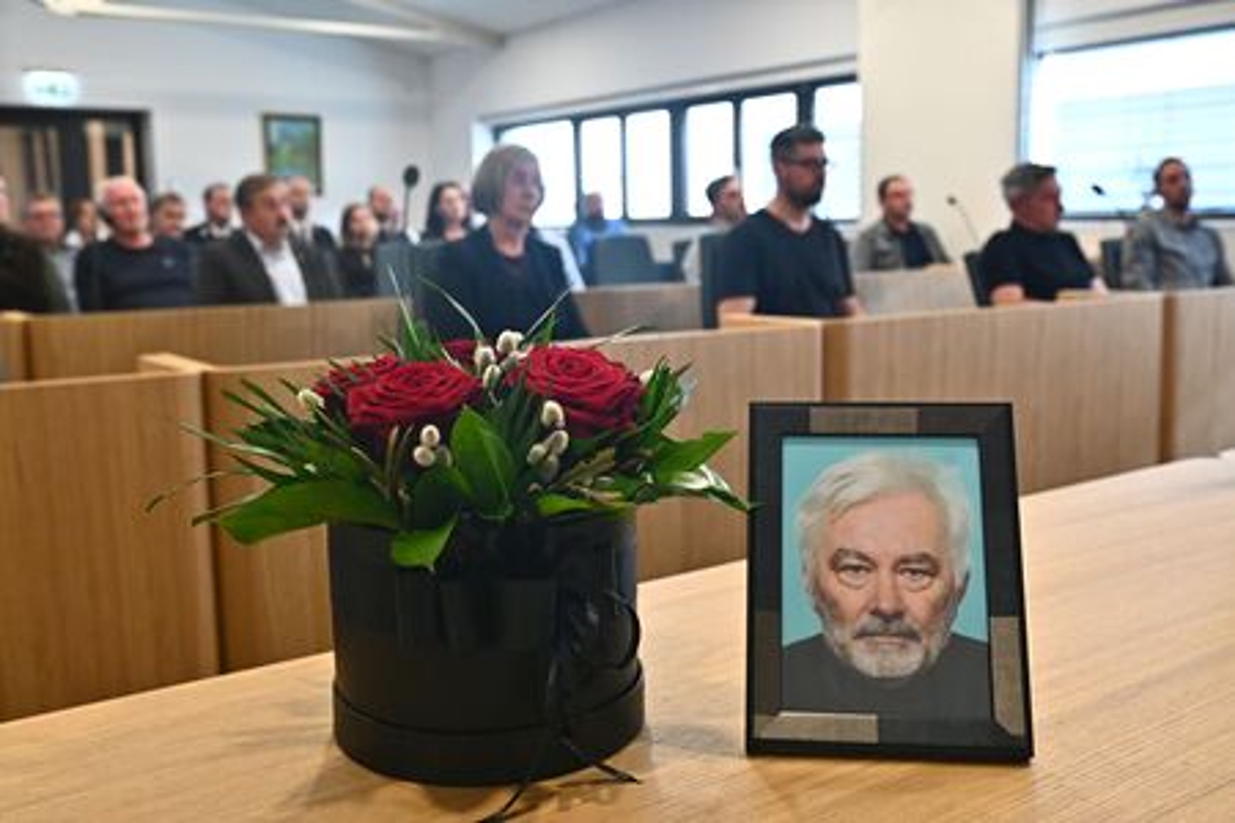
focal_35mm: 35
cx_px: 618
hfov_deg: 54.4
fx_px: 1201
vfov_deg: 37.9
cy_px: 412
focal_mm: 35
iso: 3200
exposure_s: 1/60
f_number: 8
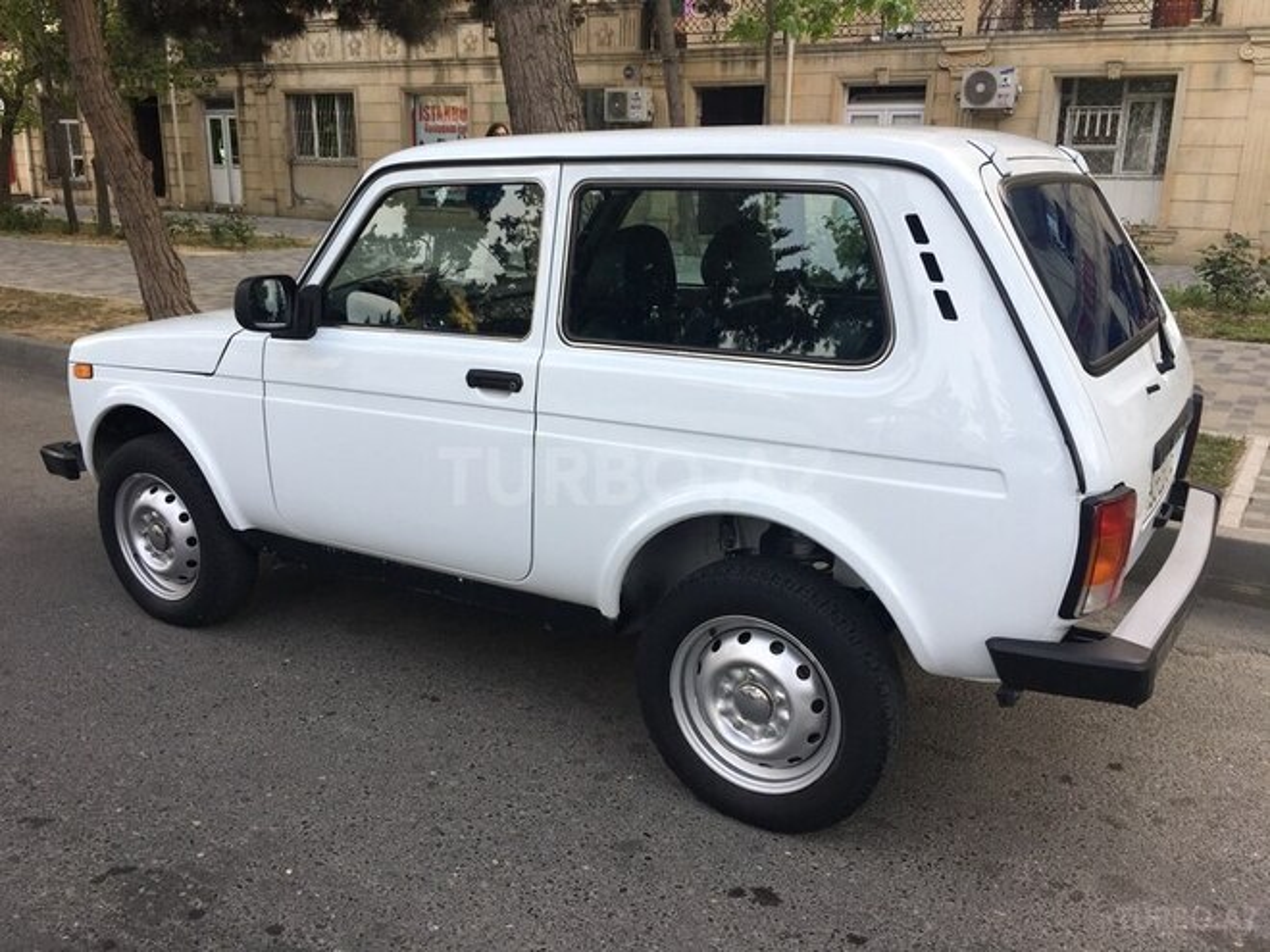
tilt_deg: -16.1
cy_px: 476
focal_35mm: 29
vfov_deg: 48.2
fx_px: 1064
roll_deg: -1.2
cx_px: 635
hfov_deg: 61.7
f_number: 2.2
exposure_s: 1/206
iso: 25
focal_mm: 4.15
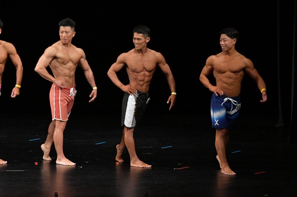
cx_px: 148
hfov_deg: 8.1
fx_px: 2103
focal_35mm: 255
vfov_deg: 5.4
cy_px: 98
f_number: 5.6
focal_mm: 170
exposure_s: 1/400
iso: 3200
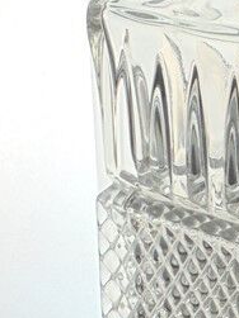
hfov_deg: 9.4
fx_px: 1419
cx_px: 338
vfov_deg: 12.8
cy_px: 203
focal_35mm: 154
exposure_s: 1/60
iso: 100
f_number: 4.5
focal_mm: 7.8
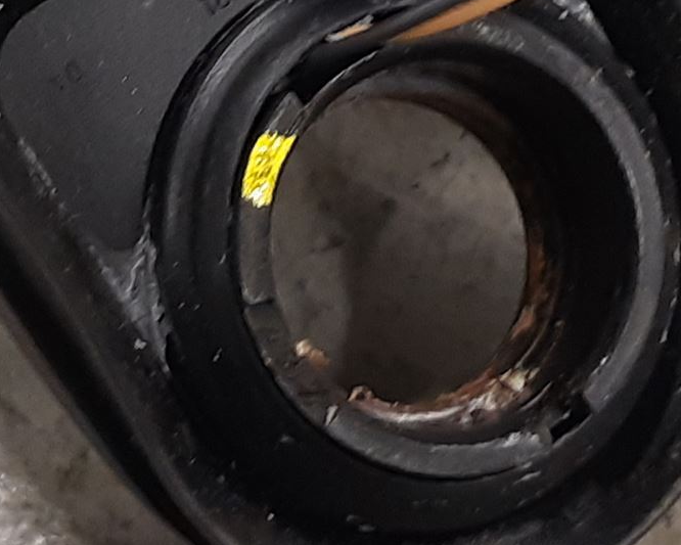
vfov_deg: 19.3
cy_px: 65
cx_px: 272
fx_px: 1572
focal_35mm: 78
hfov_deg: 24.4
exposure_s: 1/50
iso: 160
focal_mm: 3.93
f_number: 1.7
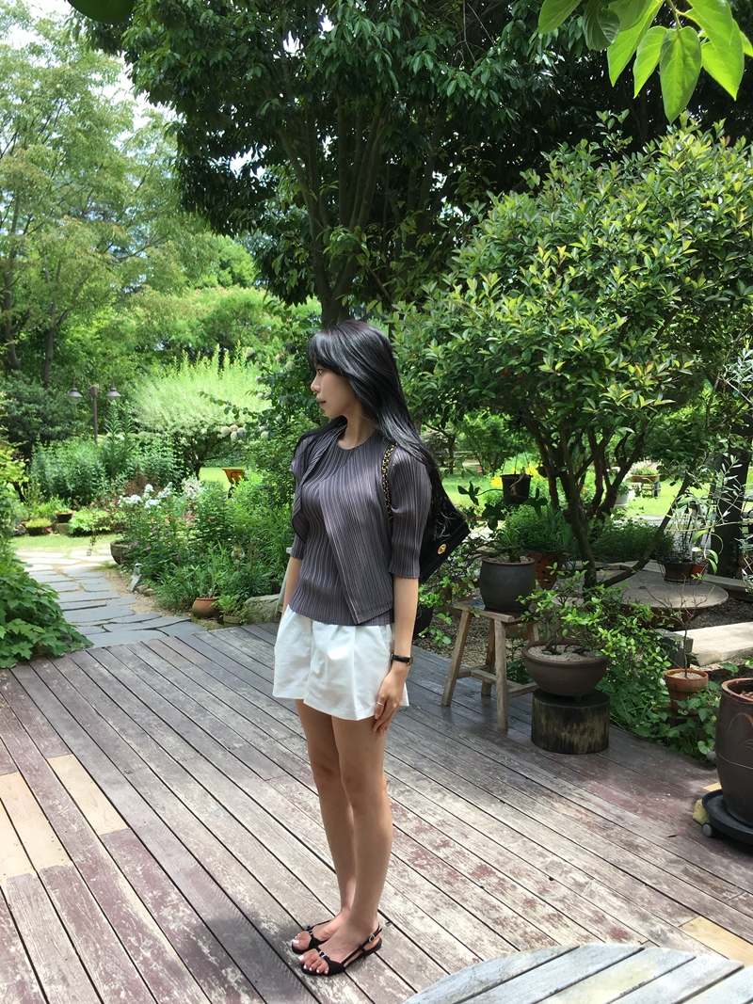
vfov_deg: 61.7
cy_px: 502
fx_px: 841
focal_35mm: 29
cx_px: 376
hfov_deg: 48.2
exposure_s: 1/370
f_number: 2.2
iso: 25
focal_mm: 4.15
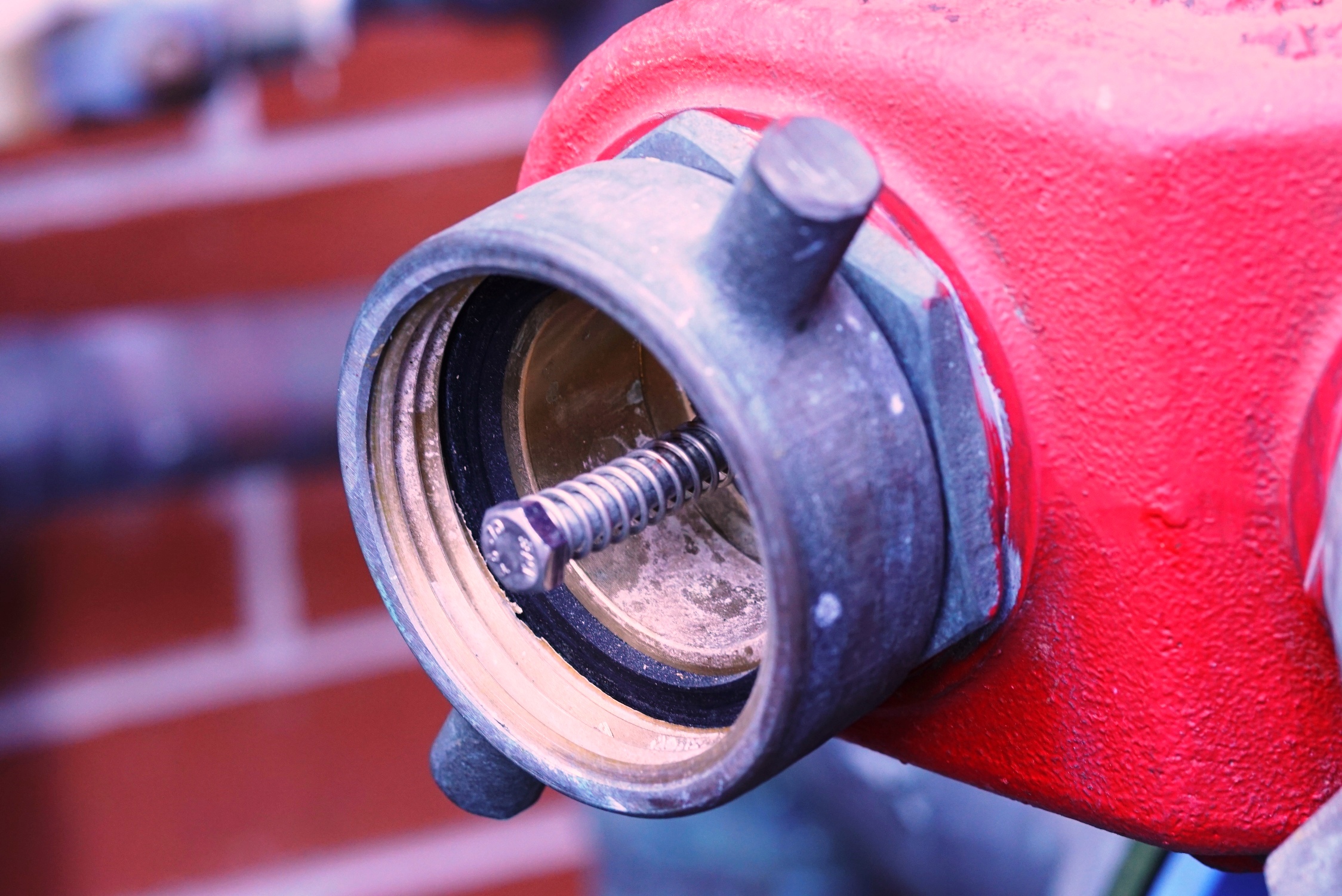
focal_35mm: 85
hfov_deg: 23.9
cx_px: 671
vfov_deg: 16.1
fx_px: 3169
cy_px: 448
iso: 800
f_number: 4.5
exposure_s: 1/50
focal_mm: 85
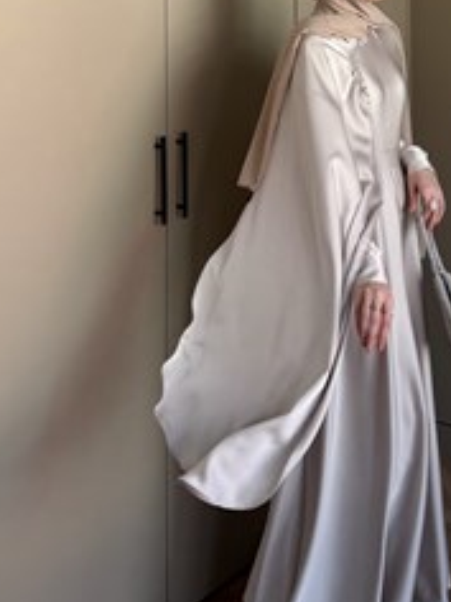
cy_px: 208
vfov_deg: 44.2
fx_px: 730
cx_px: 354
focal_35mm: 42
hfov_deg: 33.5
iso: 64
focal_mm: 6.76
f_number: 1.78
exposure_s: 1/255
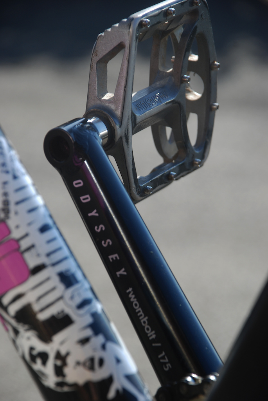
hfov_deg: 8.2
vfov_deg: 12.2
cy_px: 200
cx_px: 134
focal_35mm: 168
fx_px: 1871
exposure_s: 1/250
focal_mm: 112
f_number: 6.3
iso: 200
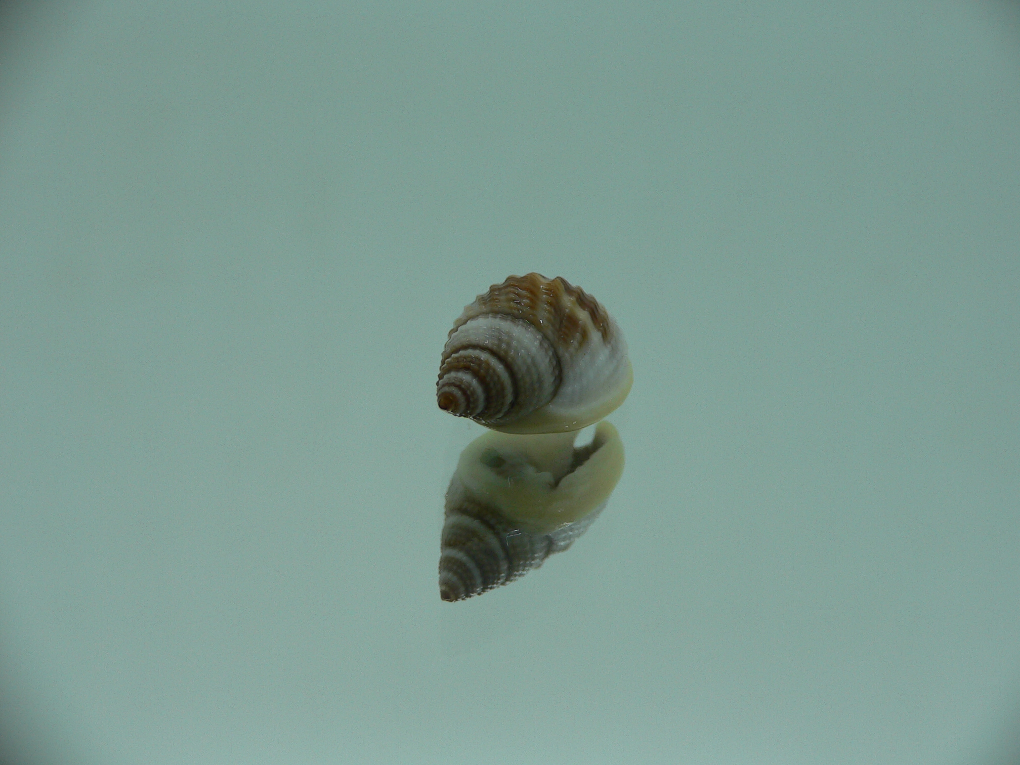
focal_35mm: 35
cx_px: 510
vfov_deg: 40.7
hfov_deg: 52.6
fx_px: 1031
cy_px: 382
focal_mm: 4.6
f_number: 2.8
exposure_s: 1/80
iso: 80
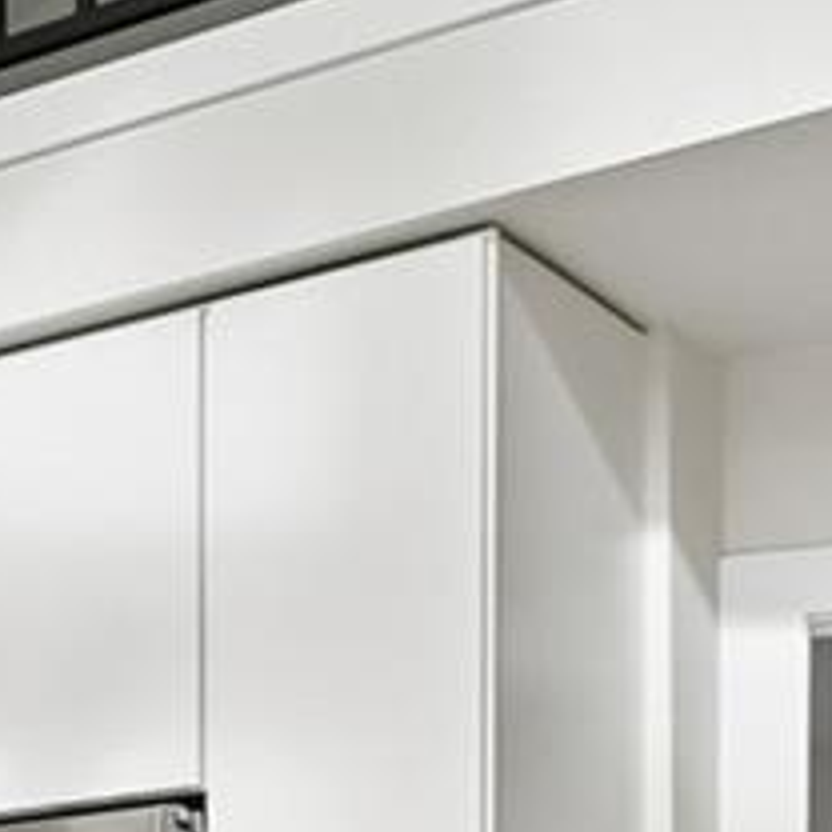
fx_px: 2665
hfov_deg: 11.8
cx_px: -1496
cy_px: 1320
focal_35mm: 98
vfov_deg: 16.0
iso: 200
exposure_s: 1/125
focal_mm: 10
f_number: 6.3
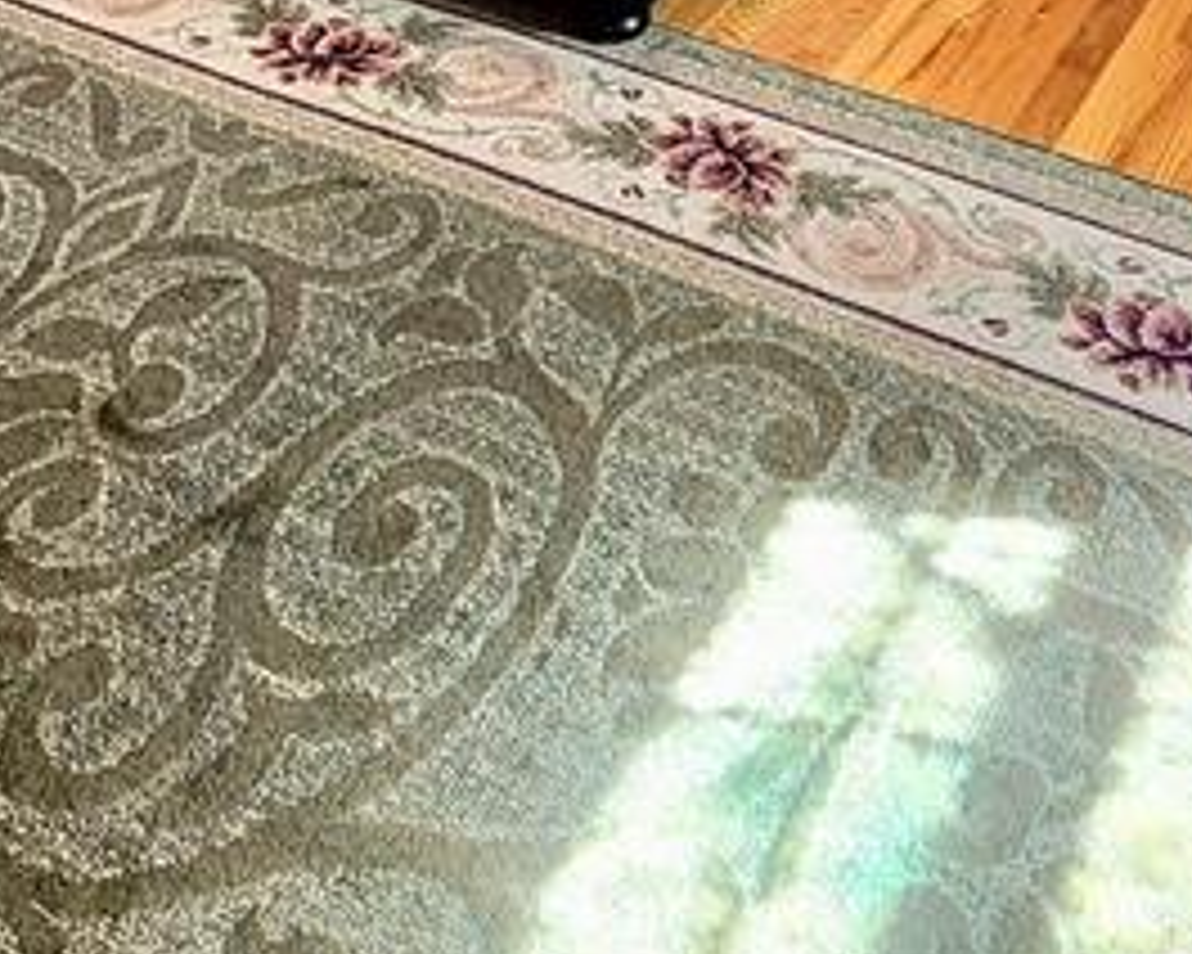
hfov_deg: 37.5
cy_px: -745
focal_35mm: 49
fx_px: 1729
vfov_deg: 21.2
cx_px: 825
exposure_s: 1/60.2
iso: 320
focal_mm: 2.2
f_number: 2.2
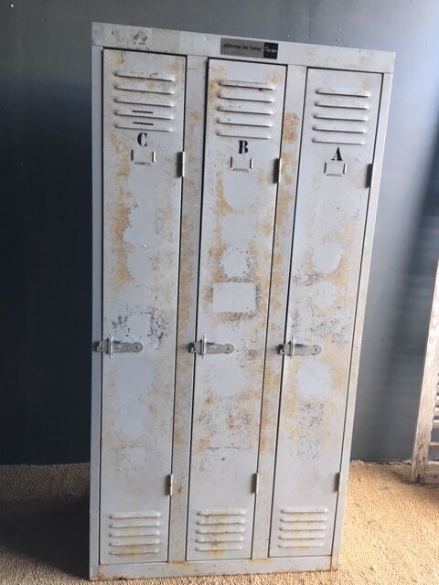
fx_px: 490
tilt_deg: -12.6
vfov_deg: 61.7
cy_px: 292
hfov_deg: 48.2
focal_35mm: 29
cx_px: 220
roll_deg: -3.3
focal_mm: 4.15
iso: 64
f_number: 2.2
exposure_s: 1/33
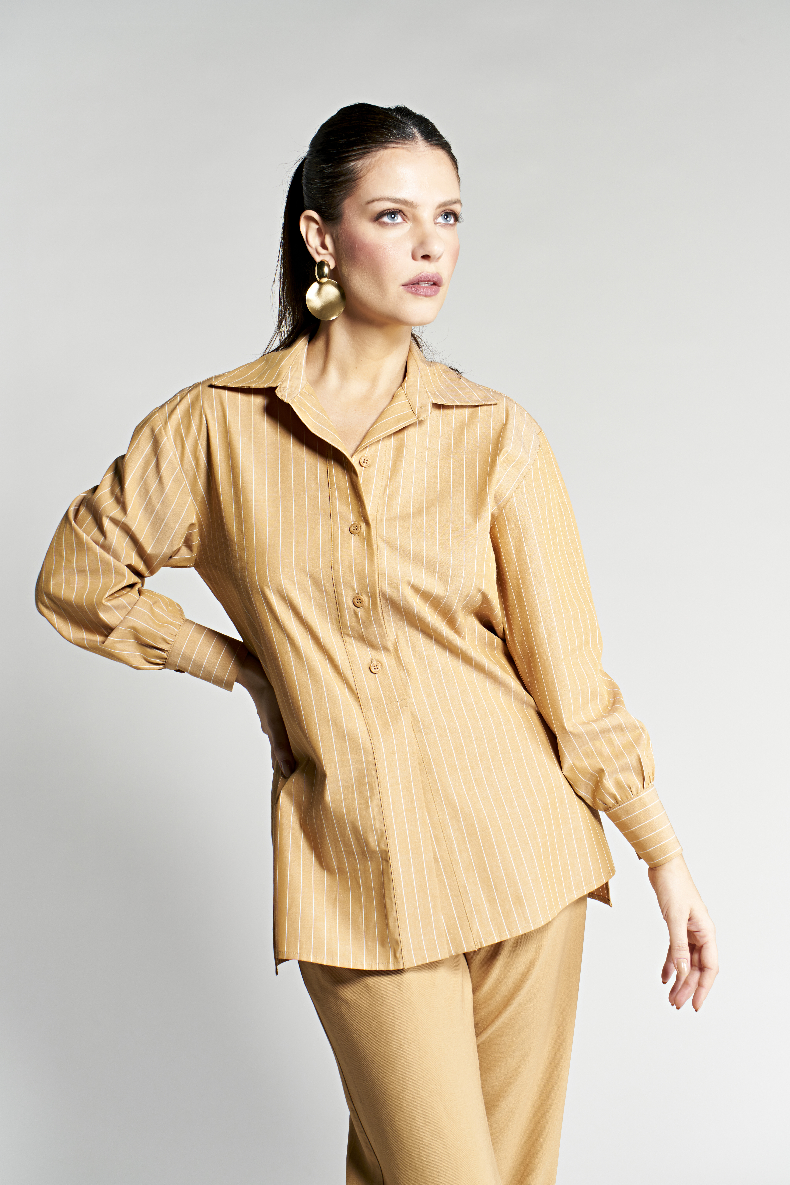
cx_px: 395
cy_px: 592
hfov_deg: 24.2
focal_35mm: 56
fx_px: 1843
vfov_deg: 35.6
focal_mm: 56
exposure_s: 1/125
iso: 200
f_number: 11
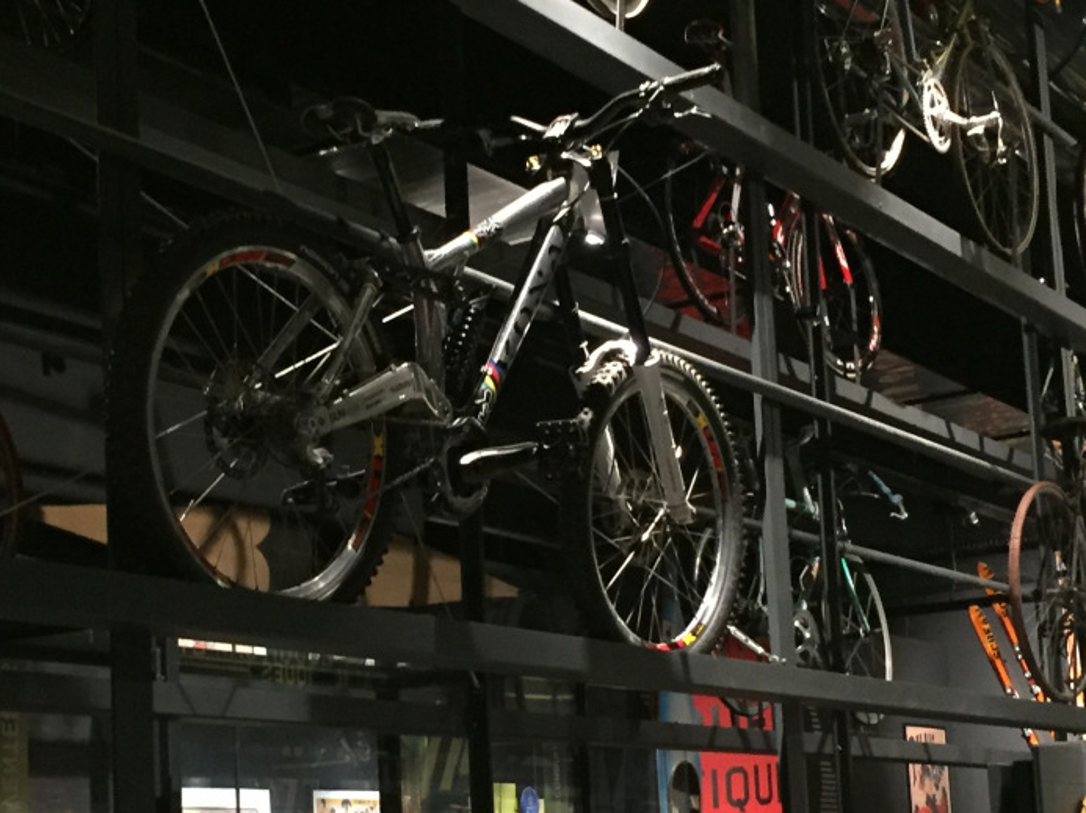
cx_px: 484
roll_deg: +2.2
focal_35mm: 67
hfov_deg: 29.0
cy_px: 598
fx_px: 2101
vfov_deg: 21.7
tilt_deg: +8.7
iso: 250
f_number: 2.2
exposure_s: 1/17
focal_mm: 4.15
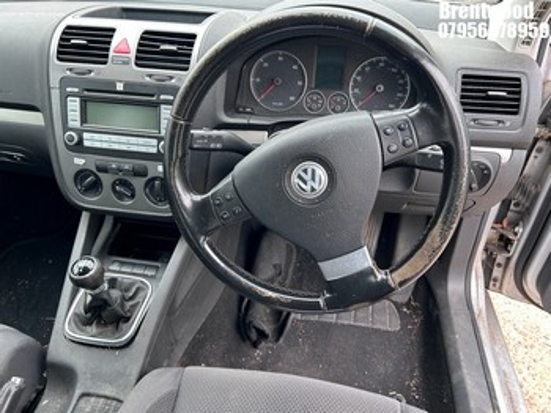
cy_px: 206
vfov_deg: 53.0
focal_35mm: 26
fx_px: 414
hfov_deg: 67.3
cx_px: 276
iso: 64
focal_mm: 5.7
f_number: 1.5
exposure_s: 1/121
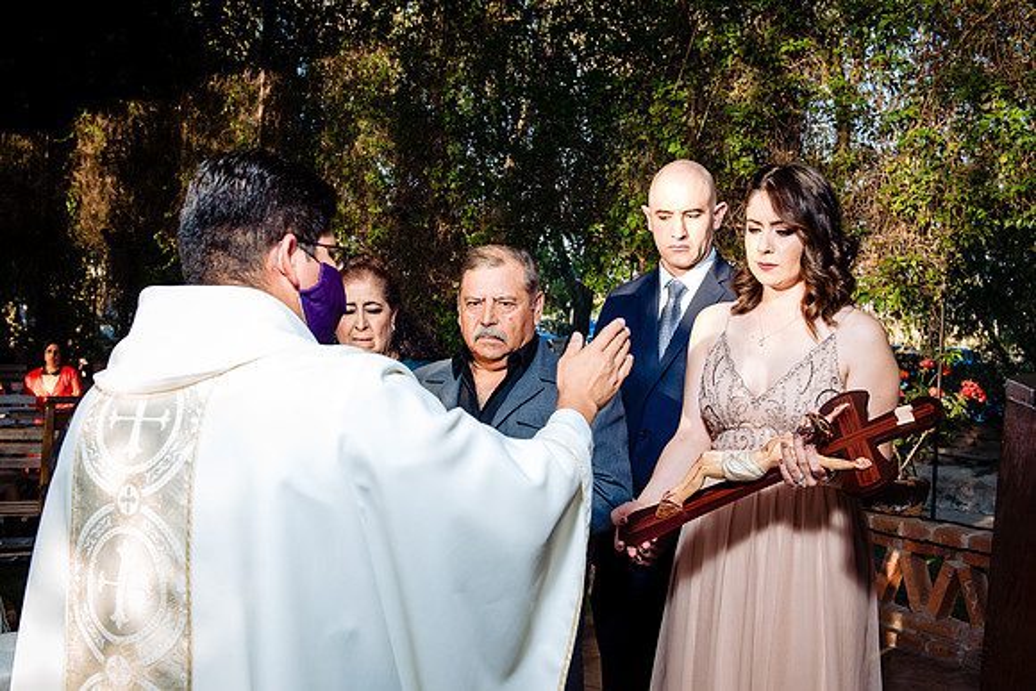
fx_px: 1112
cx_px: 484
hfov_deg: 49.9
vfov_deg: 34.5
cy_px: 322
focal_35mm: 39
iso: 800
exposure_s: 1/200
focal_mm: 35
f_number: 7.1
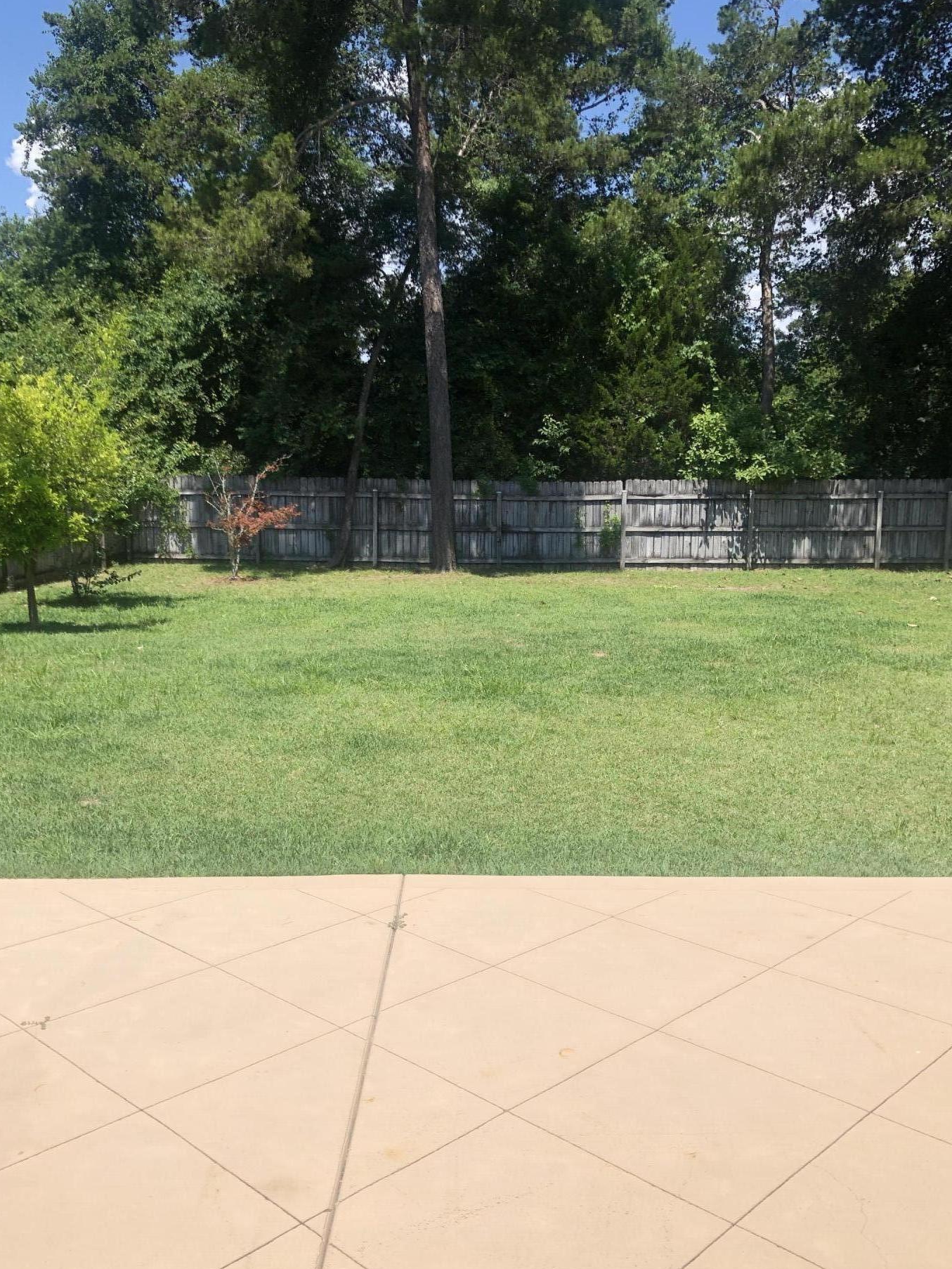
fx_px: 1136
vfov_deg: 58.3
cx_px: 467
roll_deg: -0.9
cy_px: 677
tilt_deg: -10.0
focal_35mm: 31
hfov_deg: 45.4
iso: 20
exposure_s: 1/2525
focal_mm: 4
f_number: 1.8
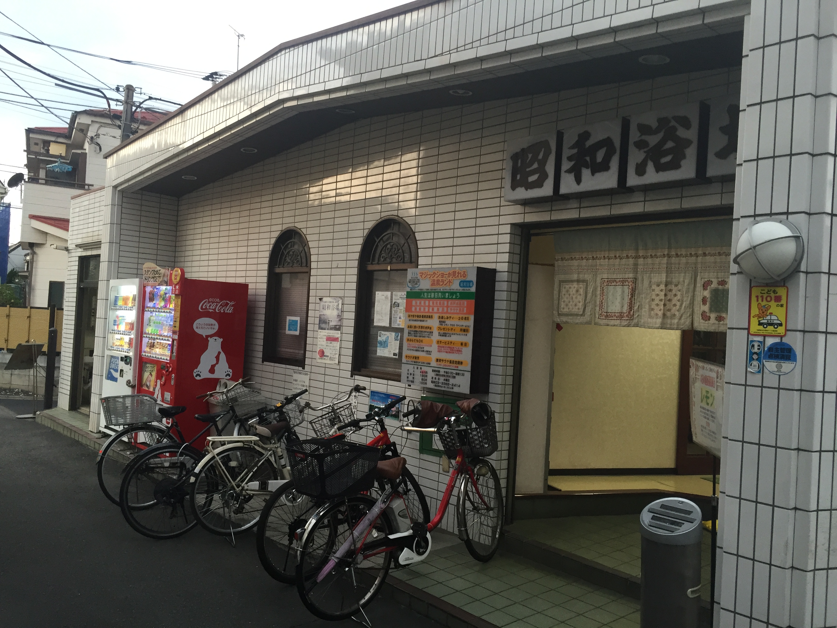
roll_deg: -3.0
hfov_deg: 61.7
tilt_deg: -0.2
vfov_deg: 48.2
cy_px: 314
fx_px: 701
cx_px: 418
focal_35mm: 29
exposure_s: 1/30
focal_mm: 4.15
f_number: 2.2
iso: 32
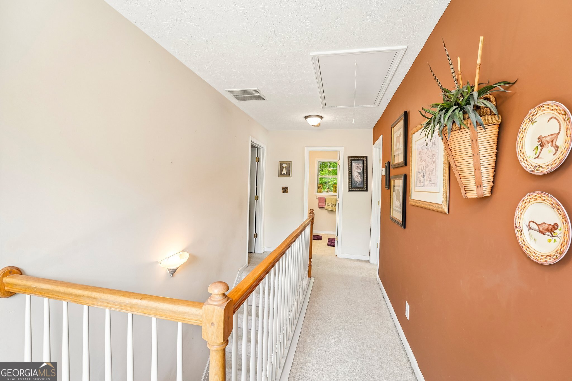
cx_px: 286
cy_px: 190
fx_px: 222
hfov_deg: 104.3
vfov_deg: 81.2
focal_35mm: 14
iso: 320
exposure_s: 1/20
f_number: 8
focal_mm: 14
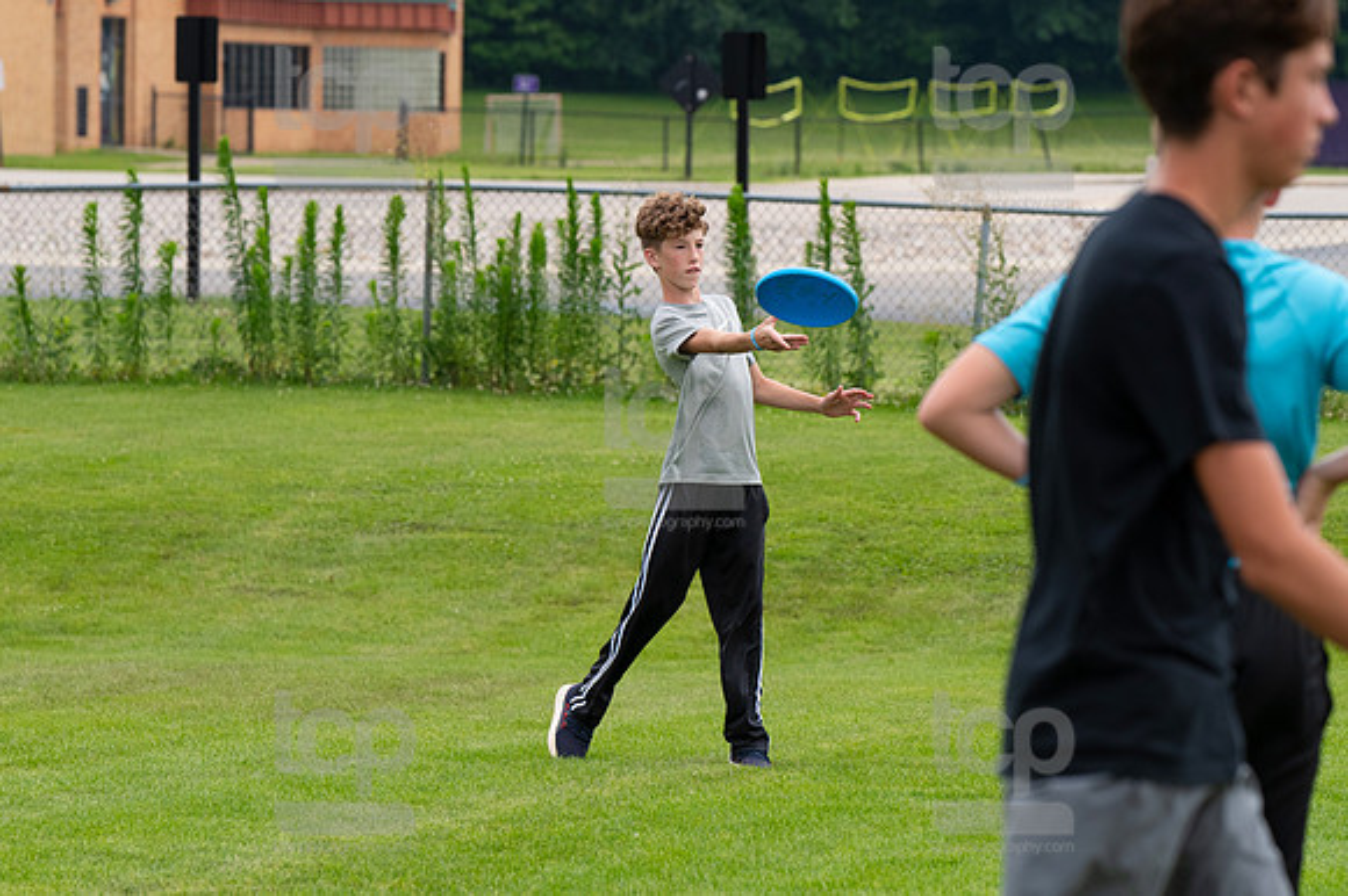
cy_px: 448
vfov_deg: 6.1
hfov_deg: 9.2
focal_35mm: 225
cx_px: 674
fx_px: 8420
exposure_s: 1/1250
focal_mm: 150
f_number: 5.6
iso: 400
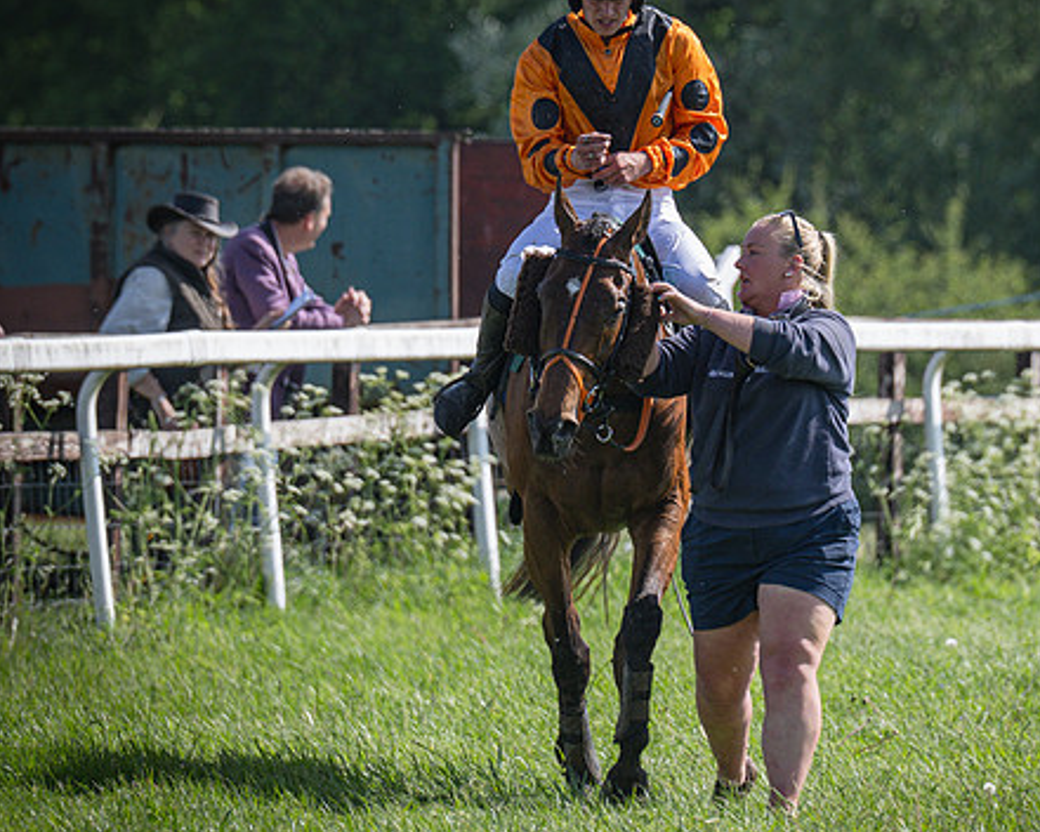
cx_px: 583
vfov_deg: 3.0
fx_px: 16163
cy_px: 330
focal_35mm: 525
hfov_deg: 3.7
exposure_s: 1/1600
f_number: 4
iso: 200
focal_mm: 200
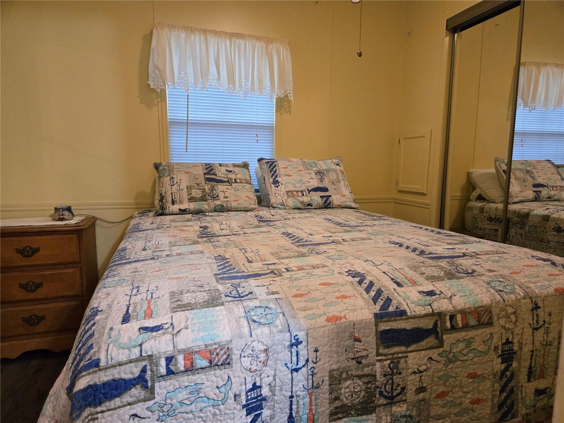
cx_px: 282
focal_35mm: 23
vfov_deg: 58.9
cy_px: 212
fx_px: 375
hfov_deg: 73.9
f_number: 1.8
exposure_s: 1/120
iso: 800
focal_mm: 5.4
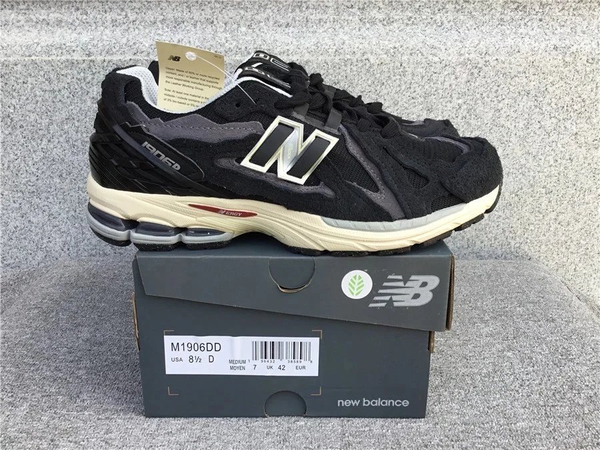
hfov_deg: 58.4
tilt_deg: -18.1
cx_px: 300
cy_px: 225
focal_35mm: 31
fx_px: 537
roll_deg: +0.7
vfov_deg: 45.4
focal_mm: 3.3
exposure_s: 1/127
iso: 25
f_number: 2.4
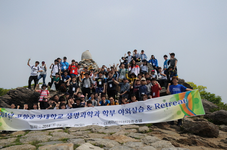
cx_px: 114
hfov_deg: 49.6
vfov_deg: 34.1
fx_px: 245
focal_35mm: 39
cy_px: 75
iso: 200
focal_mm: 26
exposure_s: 1/4000
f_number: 3.5
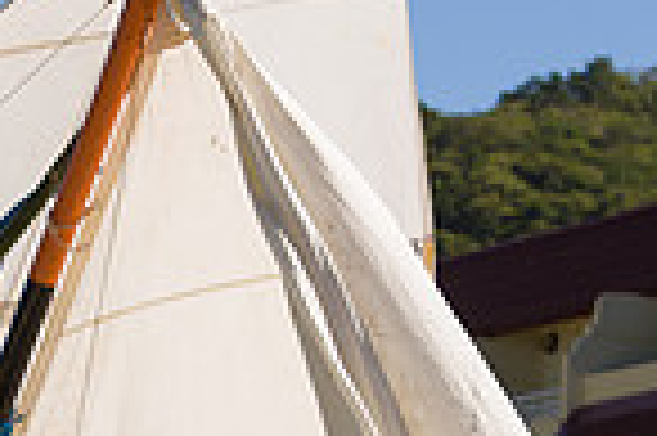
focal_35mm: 388
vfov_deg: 3.5
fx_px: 7073
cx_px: -180
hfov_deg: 5.3
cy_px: 809
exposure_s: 1/640
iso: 100
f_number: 8
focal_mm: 98
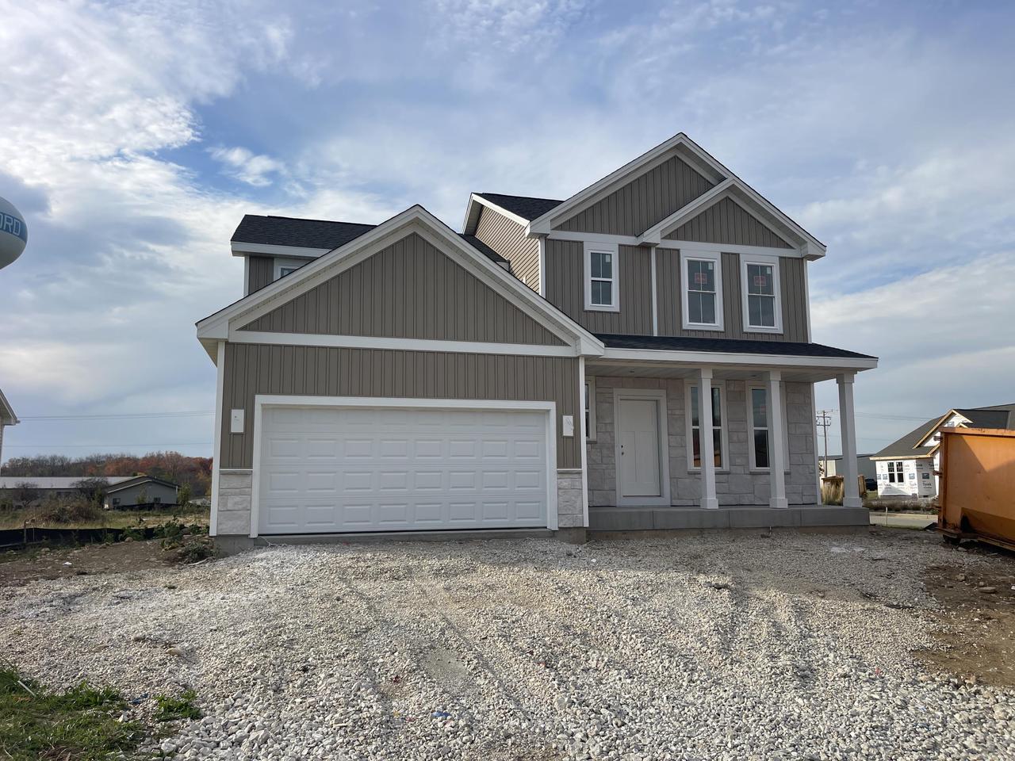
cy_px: 380
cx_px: 508
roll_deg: +0.5
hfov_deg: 69.4
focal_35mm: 25
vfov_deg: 54.9
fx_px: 733
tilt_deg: +7.9
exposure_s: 1/3344
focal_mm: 5.1
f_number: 1.6
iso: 32
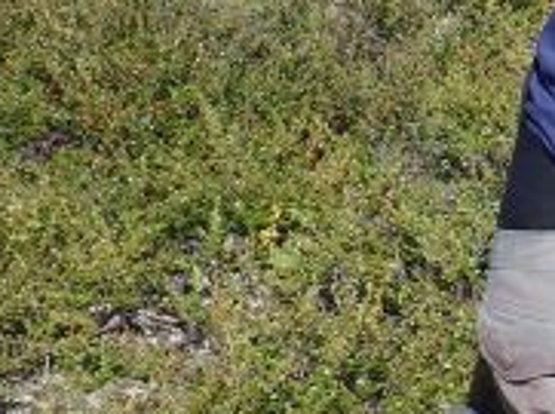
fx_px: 1984
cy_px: 261
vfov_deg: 11.9
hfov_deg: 13.5
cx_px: 1131
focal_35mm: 124
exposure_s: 1/640
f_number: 4.2
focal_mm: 5
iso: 125
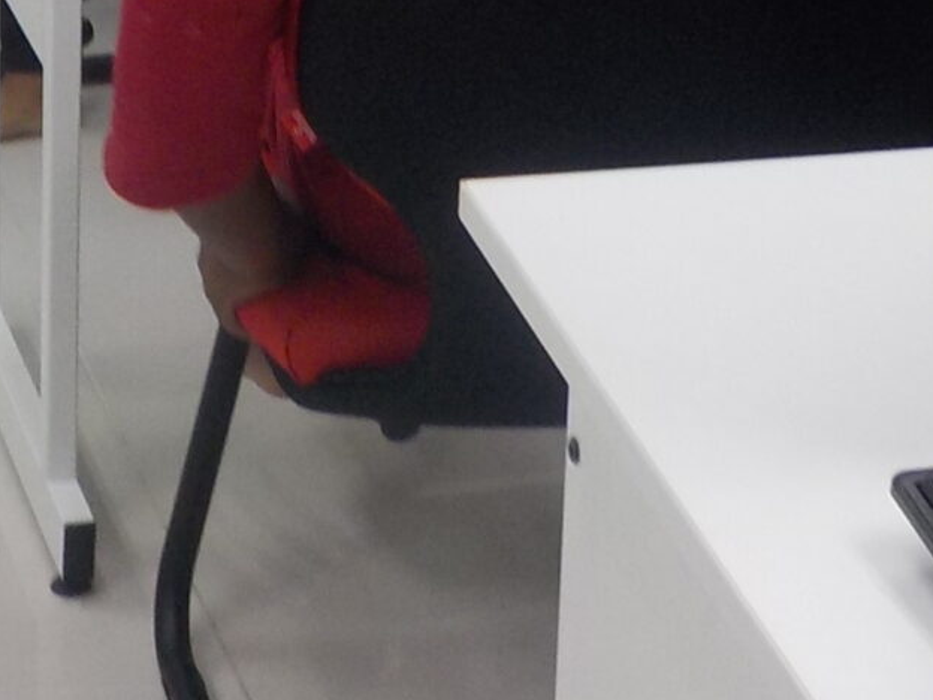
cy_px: -410
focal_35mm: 123
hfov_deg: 16.0
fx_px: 3315
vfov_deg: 11.5
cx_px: 259
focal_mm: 4.1
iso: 125
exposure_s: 1/40
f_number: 3.3
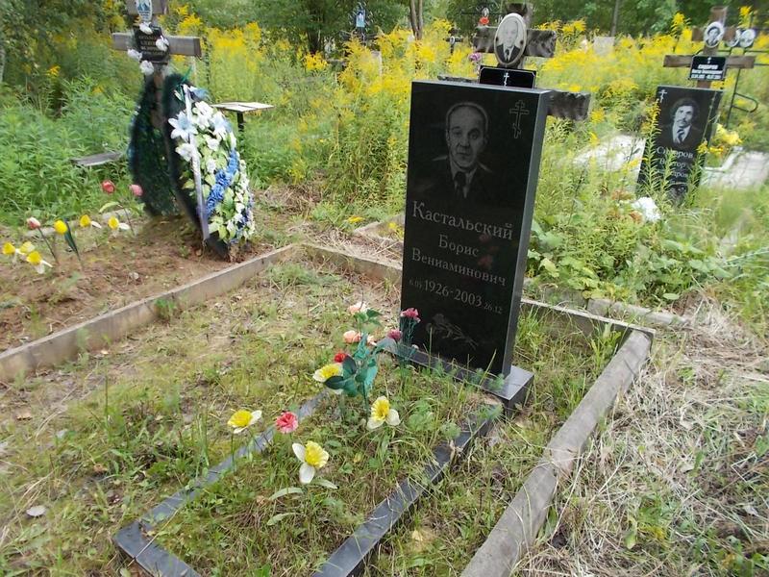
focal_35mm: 26
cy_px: 288
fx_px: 578
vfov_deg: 53.1
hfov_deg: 67.3
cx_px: 384
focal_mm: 4.6
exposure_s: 1/125
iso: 80
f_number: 3.2
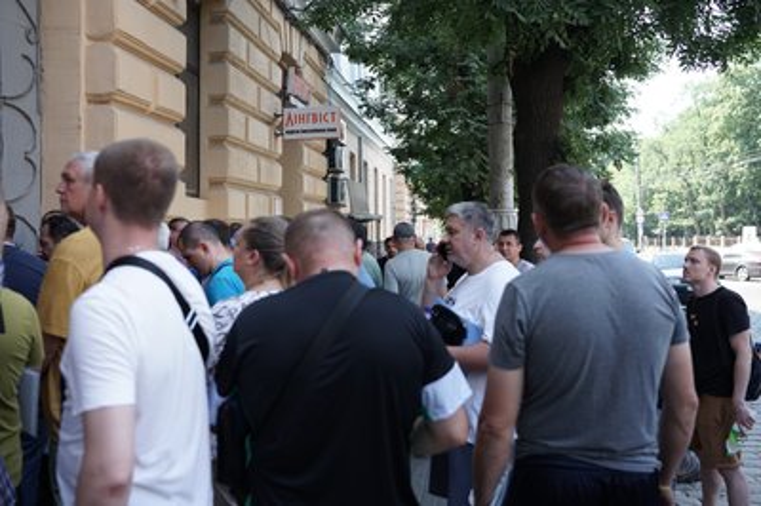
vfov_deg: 37.8
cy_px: 253
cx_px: 380
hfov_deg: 54.5
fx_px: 739
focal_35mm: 35
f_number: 2.8
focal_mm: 35
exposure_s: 1/200
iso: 125
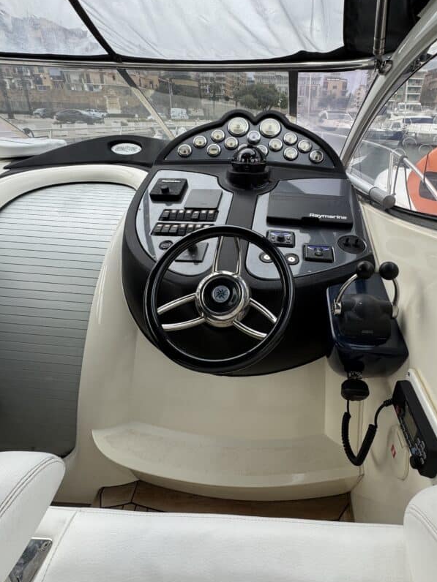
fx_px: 303
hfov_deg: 70.6
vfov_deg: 87.2
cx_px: 269
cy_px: 248
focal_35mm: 18
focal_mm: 2.22
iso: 50
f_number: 2.2
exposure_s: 1/99
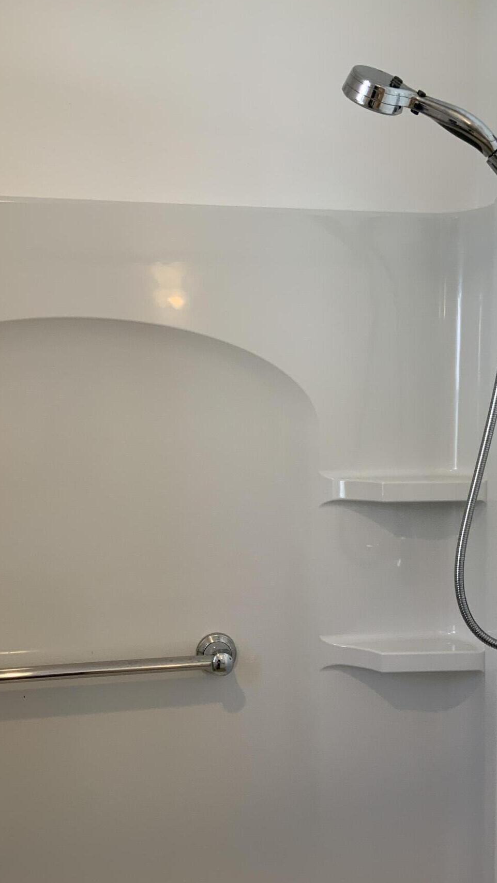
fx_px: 867
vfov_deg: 53.8
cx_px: 267
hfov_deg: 32.0
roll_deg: -0.9
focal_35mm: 37
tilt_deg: -8.3
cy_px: 510
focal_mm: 3
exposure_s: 1/120
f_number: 1.8
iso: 40
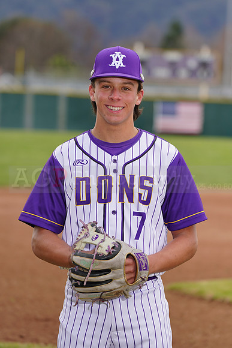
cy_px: 174
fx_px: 2106
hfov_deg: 6.3
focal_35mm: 218
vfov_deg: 9.4
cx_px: 116
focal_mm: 218
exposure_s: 1/250
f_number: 6.3
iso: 100
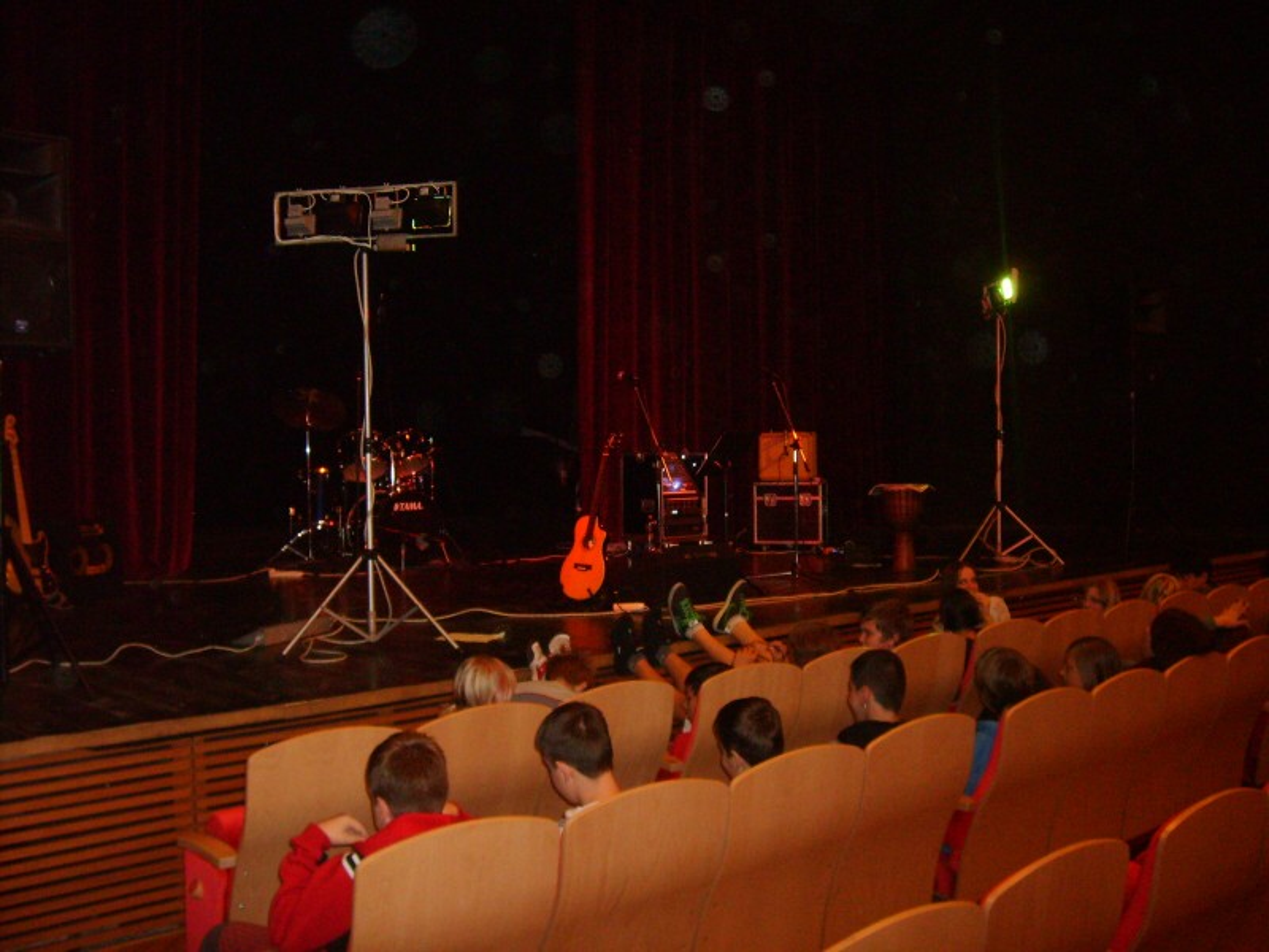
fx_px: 1283
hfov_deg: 52.6
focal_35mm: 35
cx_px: 634
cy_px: 476
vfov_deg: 40.7
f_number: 2.8
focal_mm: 5.8
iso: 253
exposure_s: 1/45
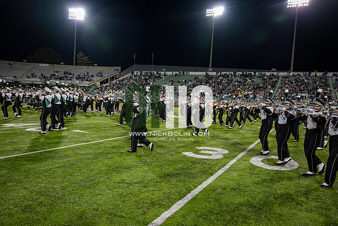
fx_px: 263
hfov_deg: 65.5
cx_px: 169
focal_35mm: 28
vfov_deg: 46.4
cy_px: 113
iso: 1250
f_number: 3.2
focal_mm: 28
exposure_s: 1/500
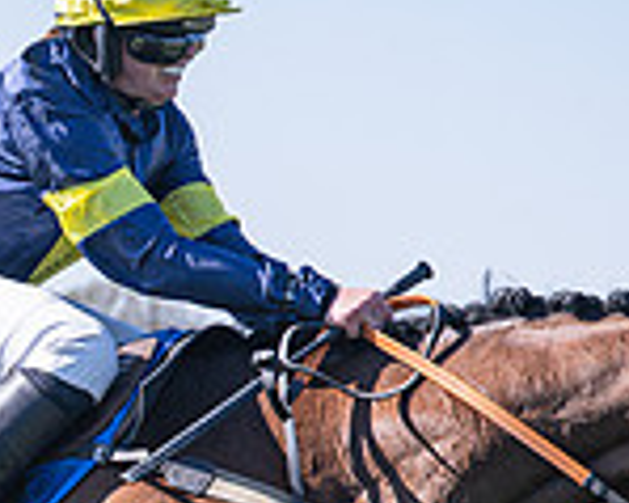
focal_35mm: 328
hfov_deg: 5.9
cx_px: 165
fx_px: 6102
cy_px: 577
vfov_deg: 4.7
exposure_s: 1/1600
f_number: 4
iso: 200
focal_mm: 72
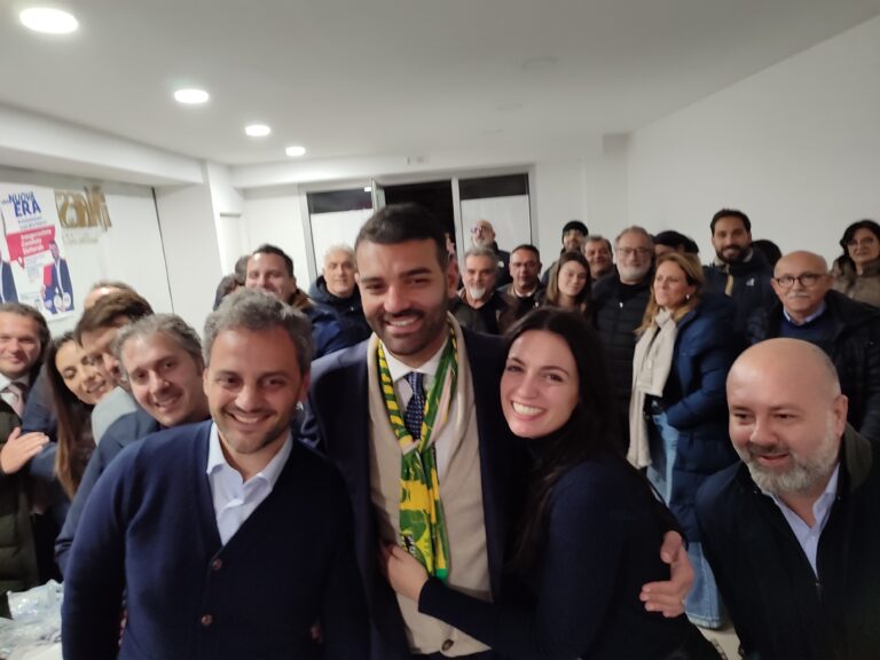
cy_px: 330
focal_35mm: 25
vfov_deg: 54.9
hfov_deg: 69.4
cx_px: 440
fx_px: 636
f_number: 1.89
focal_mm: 5.95
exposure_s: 1/20
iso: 352
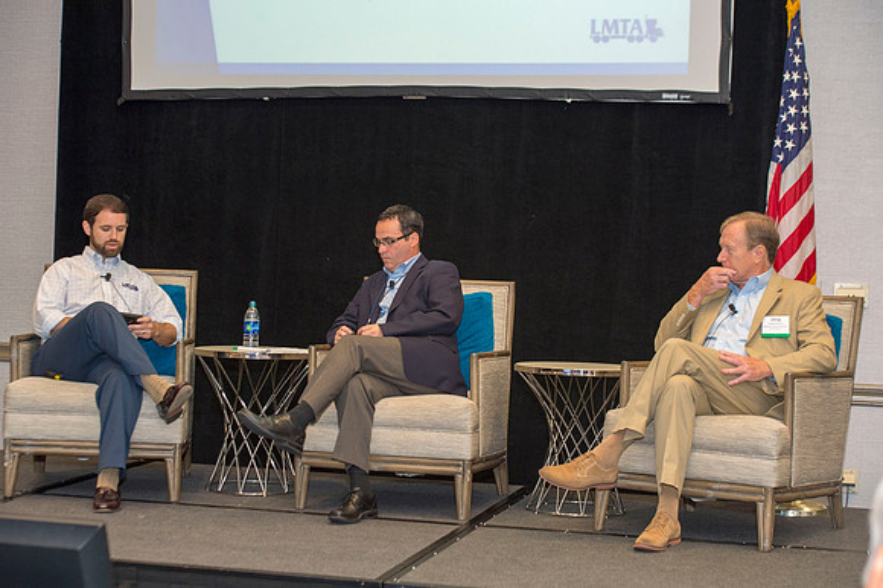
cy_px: 294
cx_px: 442
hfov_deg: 28.9
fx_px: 1716
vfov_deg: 19.4
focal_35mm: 70
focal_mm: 70
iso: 1250
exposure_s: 1/160
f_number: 5.6
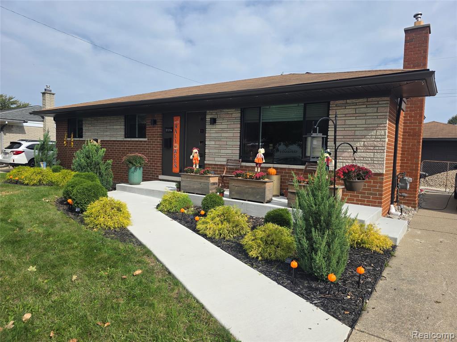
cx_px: 228
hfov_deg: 73.9
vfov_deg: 58.9
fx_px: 304
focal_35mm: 23
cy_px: 171
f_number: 1.7
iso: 80
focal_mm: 6.3
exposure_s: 1/7626
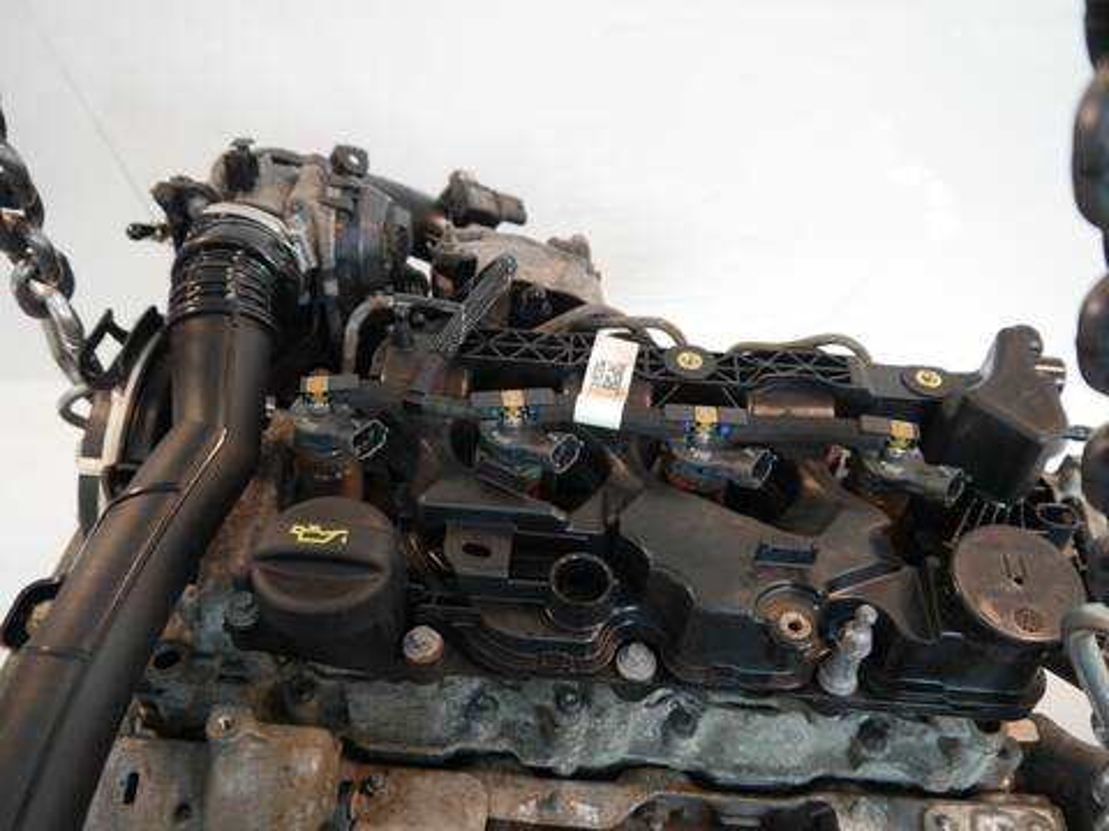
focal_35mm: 28
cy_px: 416
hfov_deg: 63.4
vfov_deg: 49.7
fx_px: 897
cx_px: 554
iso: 400
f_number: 3.5
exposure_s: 1/60
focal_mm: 14
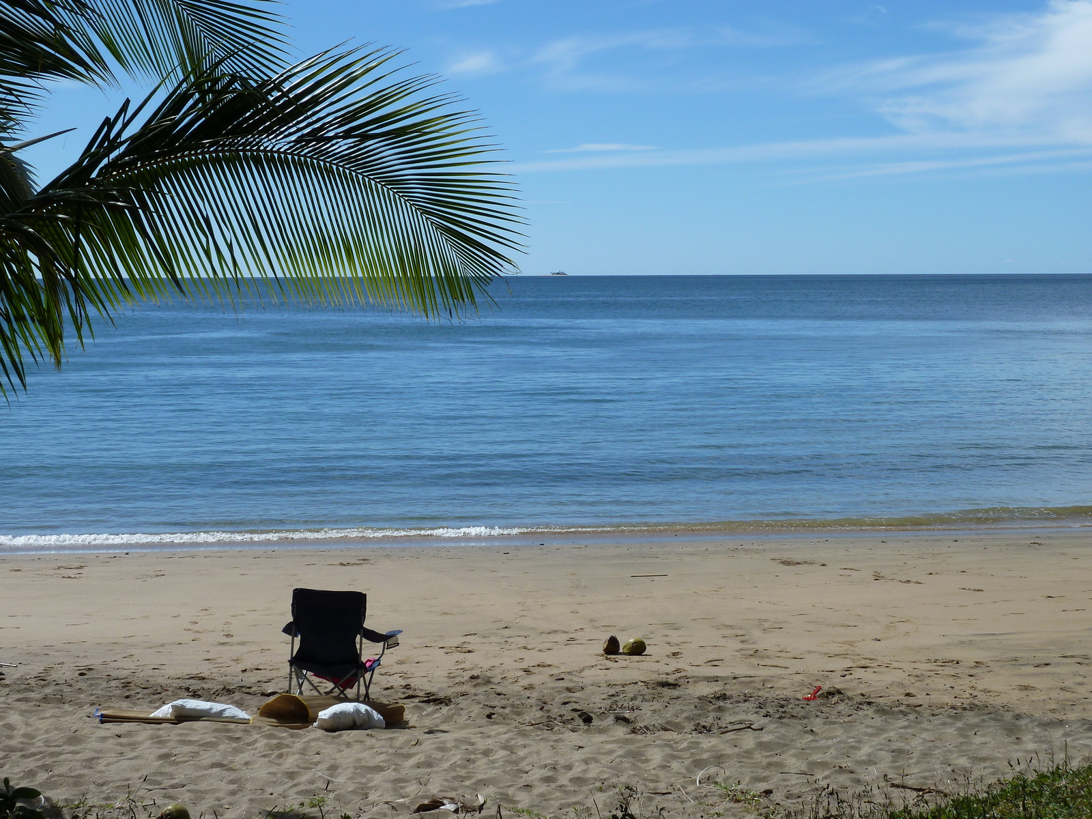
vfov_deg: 26.6
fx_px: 1735
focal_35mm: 55
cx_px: 546
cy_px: 410
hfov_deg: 34.9
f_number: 5.6
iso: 80
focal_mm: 9.1
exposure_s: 1/500
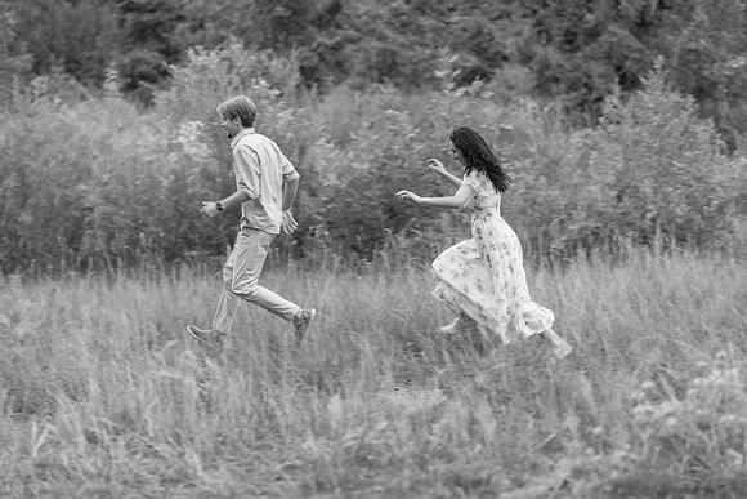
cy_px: 250
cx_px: 374
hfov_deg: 23.9
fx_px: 1764
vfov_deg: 16.1
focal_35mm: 85
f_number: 1.8
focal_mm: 85
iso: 250
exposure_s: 1/160
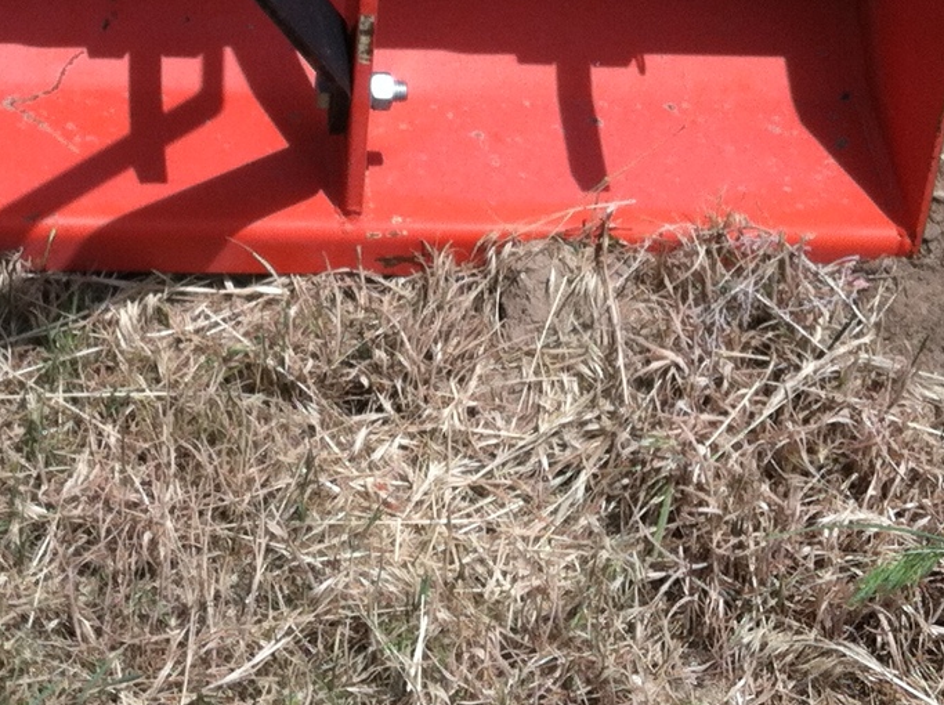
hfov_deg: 18.4
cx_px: 61
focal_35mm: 105
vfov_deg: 13.8
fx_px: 2859
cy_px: -59
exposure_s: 1/1500
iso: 80
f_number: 2.8
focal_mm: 3.85
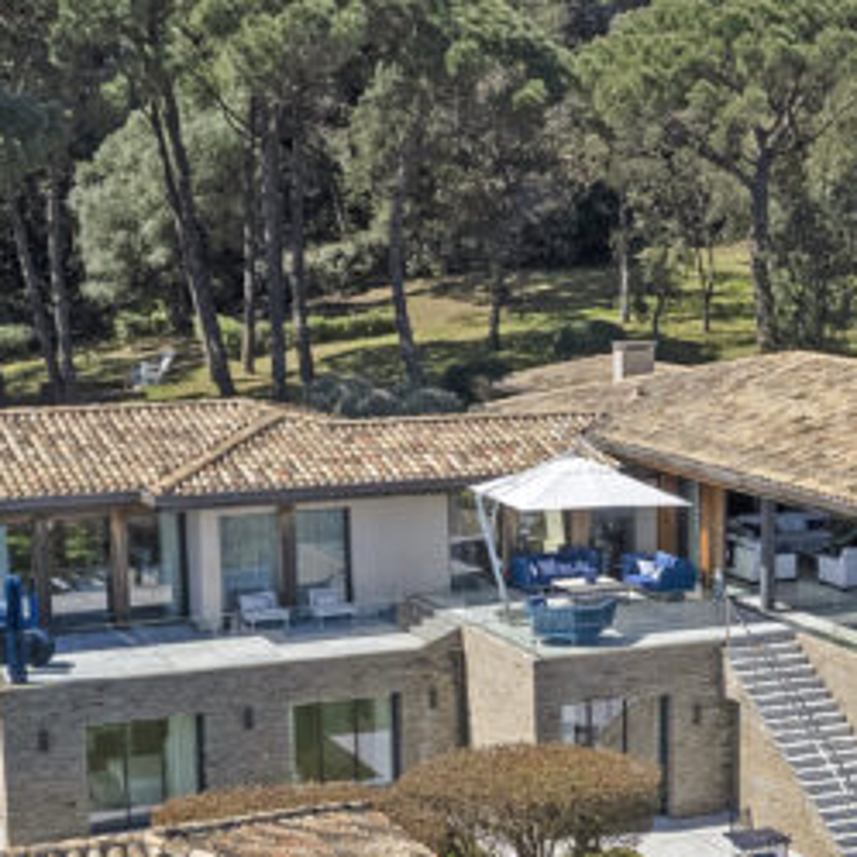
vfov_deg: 22.3
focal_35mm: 77
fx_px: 2157
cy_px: 623
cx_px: 709
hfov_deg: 22.1
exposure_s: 1/2500
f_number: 2.8
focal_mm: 8.38
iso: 100
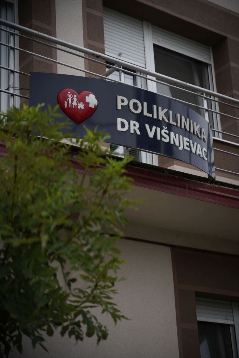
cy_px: 179
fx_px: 747
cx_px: 120
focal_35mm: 75
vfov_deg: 27.0
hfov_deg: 18.2
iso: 800
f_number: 2.8
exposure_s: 1/8000
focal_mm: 75
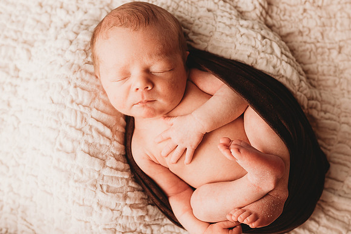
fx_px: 386
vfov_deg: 33.7
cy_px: 106
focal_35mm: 40
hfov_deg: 48.7
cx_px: 201
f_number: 2.5
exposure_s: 1/160
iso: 100
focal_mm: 24
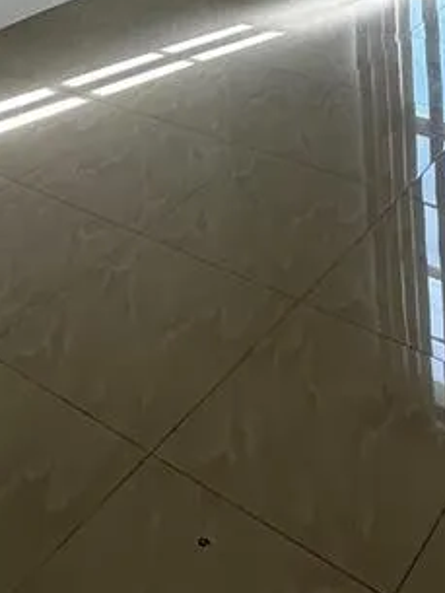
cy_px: -194
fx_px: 942
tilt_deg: -6.9
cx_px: 229
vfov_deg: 28.2
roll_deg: +4.3
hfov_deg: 26.6
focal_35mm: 55
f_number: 2.2
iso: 40
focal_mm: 2.22
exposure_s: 1/120
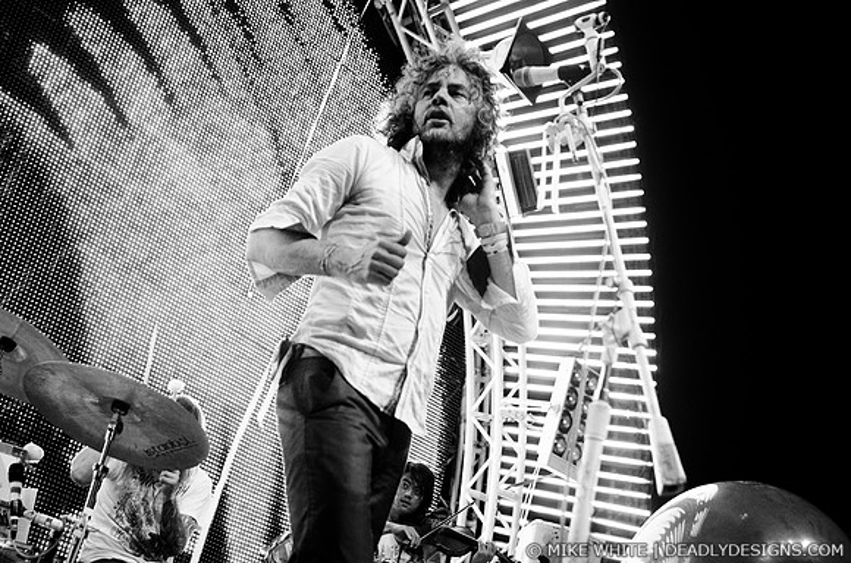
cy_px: 282
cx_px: 426
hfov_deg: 37.9
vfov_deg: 25.6
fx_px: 1238
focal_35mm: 52
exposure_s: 1/400
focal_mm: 35
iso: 1600
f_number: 3.5
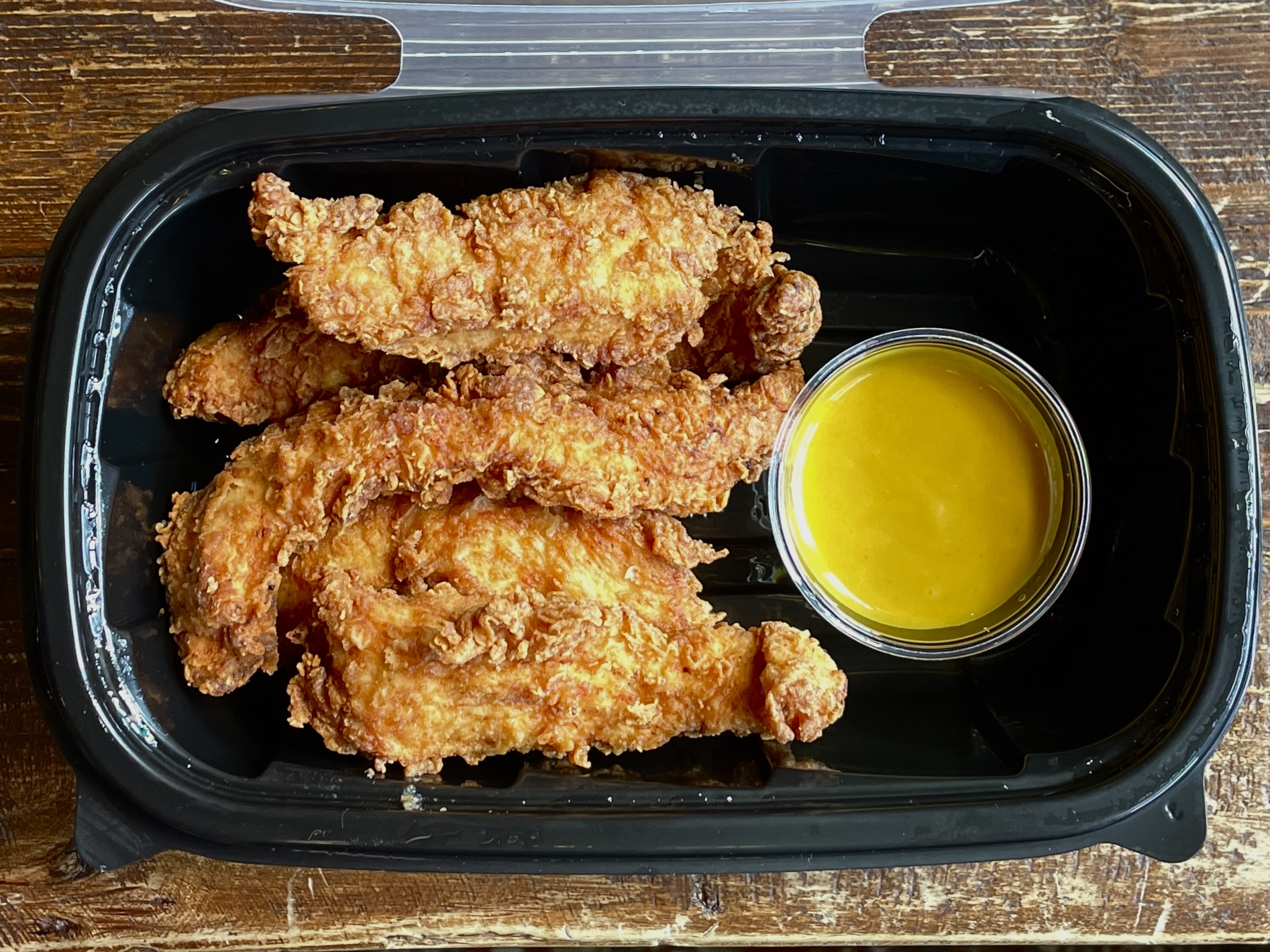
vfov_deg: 53.1
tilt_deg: -81.4
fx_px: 954
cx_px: 635
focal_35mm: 26
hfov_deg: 67.3
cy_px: 476
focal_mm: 4.2
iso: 125
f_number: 1.6
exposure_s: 1/120
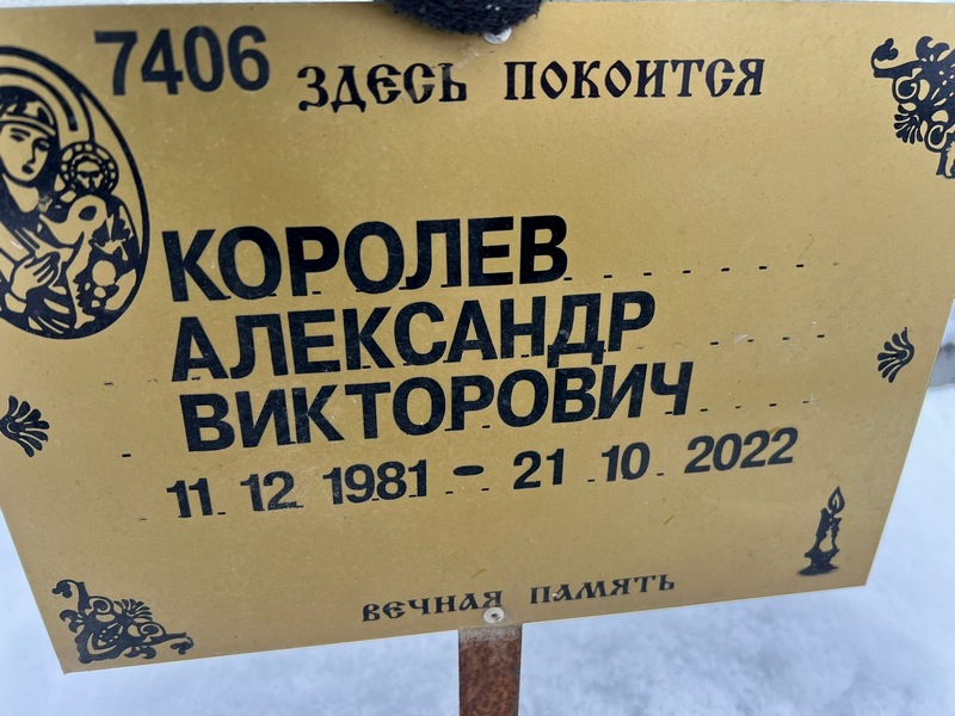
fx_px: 717
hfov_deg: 67.3
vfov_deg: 53.1
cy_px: 358
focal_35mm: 26
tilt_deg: -53.2
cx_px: 478
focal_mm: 5.7
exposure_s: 1/121
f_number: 1.5
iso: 50
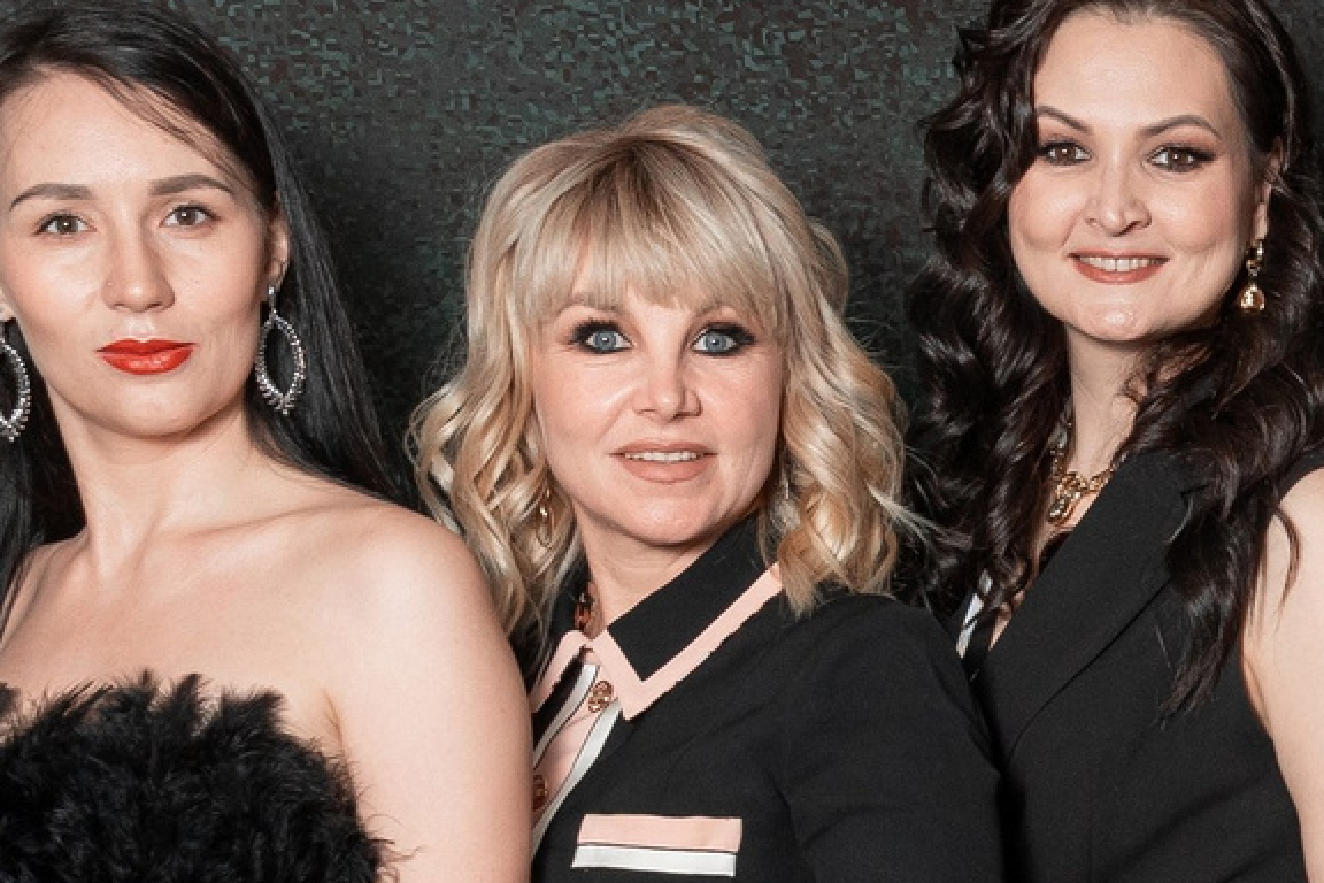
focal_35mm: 128
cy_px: 1222
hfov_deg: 15.1
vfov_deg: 10.4
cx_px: 1813
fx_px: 4707
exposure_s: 1/160
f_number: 8
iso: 500
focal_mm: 28
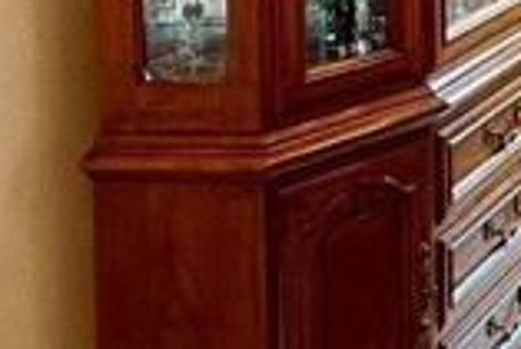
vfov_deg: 13.3
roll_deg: +0.6
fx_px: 1376
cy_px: -233
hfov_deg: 16.6
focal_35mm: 95
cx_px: 1022
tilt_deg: -2.8
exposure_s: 1/120
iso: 125
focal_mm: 2.22
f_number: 2.2
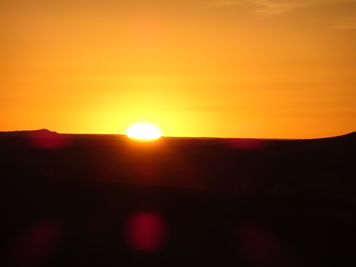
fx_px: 3342
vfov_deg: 4.6
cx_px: 178
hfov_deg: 6.1
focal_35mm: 325
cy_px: 134
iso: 80
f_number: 6.3
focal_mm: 55.52
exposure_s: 1/400
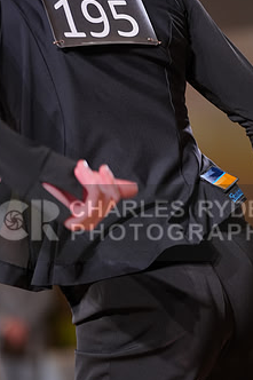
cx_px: 140
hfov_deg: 6.4
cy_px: 223
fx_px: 2269
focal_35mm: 215
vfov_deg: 9.6
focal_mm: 123
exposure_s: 1/320
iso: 500
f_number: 2.8
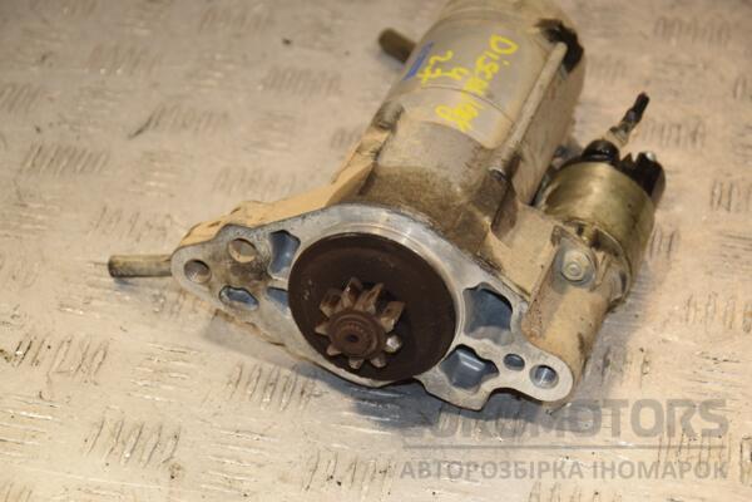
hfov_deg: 17.1
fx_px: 2506
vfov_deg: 11.4
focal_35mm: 120
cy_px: 251
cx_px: 376
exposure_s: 1/200
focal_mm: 80
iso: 800
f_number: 6.3
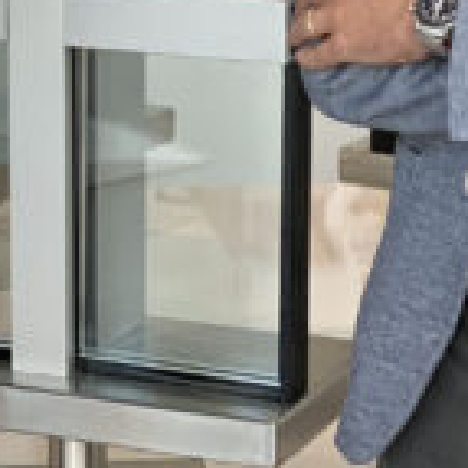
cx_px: 98
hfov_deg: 7.8
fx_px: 3426
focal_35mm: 224
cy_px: -160
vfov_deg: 7.7
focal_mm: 6
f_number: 2
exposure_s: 1/100
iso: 80
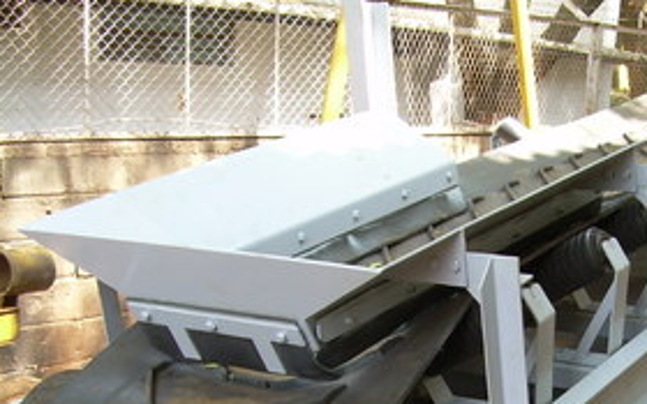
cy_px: 414
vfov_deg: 17.6
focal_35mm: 72
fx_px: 1270
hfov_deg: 27.7
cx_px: 568
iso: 50
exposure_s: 1/55
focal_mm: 6.3
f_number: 2.8
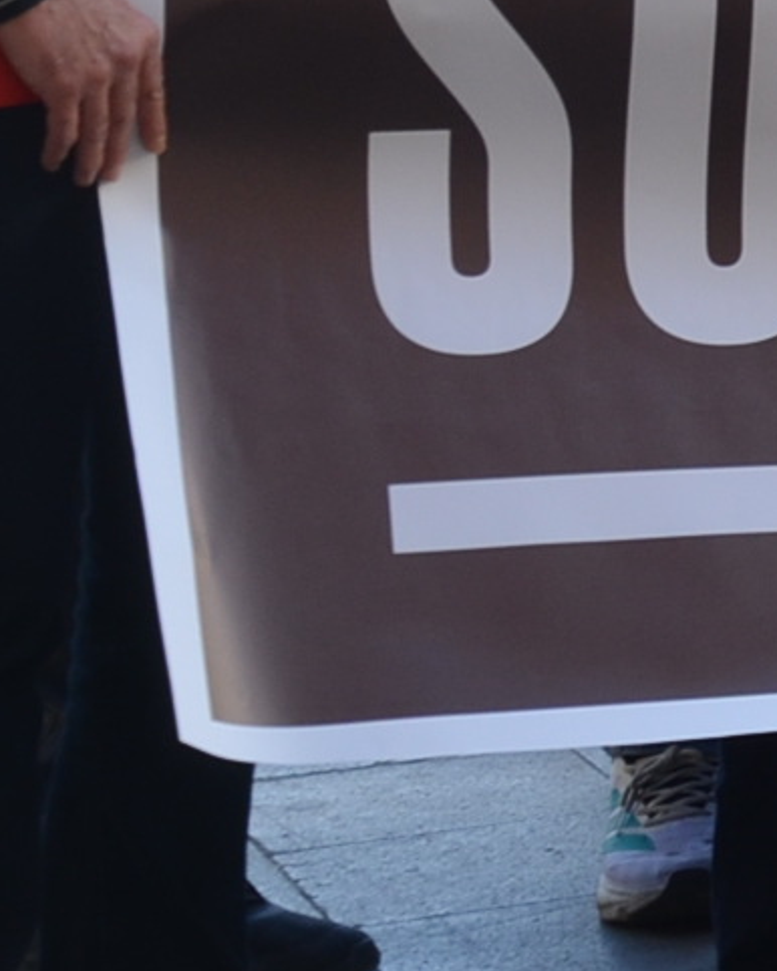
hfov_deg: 5.2
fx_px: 8245
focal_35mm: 287
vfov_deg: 6.6
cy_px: -570
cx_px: 2158
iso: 280
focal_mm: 40
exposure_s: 1/125
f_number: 5.6
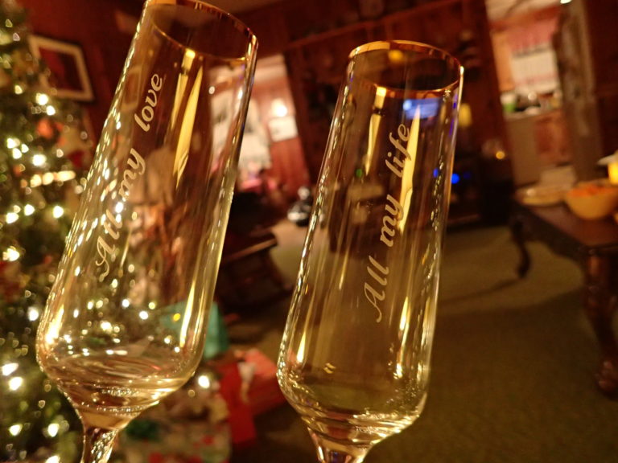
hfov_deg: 69.4
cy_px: 232
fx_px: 446
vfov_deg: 54.9
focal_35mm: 25
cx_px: 309
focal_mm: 4.5
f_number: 2
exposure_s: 1/30
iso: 1000
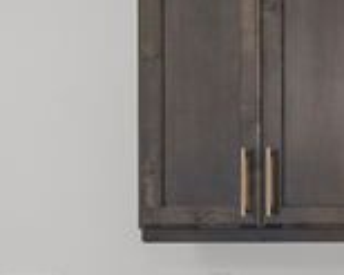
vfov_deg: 14.5
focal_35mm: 106
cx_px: 713
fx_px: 1079
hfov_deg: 14.6
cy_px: 187
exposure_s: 1/20
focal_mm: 17
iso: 400
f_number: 9
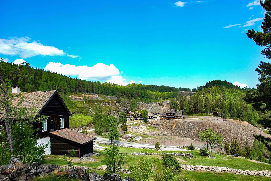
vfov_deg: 50.4
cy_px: 90
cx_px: 136
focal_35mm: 26
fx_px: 192
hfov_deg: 70.4
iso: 50
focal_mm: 17
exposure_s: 1/80
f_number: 6.3
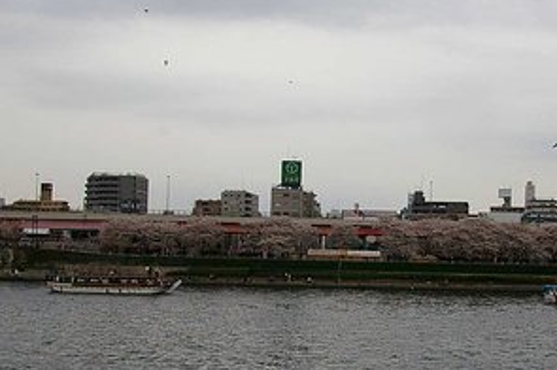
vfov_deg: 25.8
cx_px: 361
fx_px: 804
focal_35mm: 52
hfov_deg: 37.9
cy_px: 247
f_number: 9.5
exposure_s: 1/180
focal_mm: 20
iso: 200
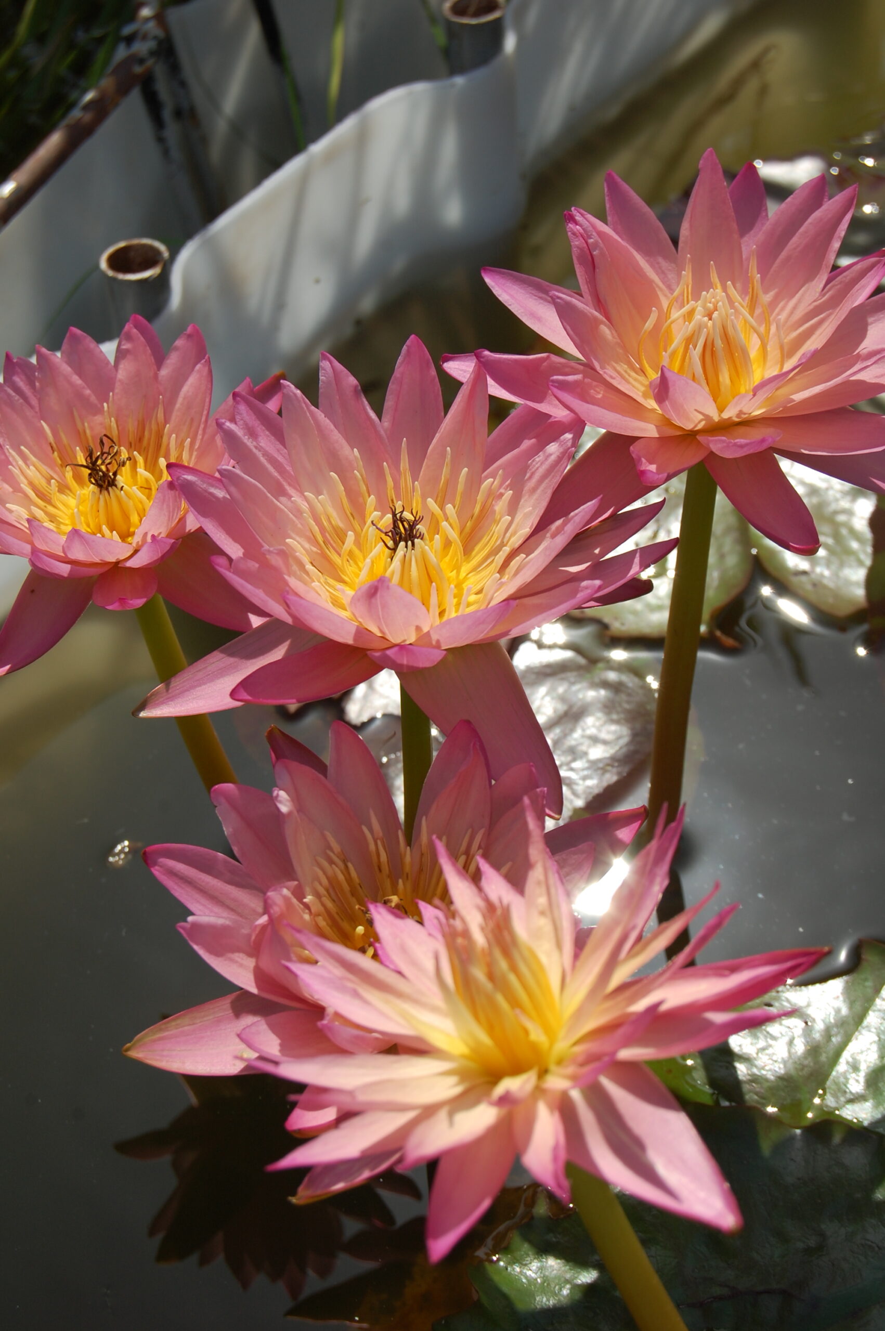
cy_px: 666
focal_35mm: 72
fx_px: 2660
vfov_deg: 28.1
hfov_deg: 18.9
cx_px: 442
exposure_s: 1/500
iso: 200
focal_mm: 48
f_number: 11
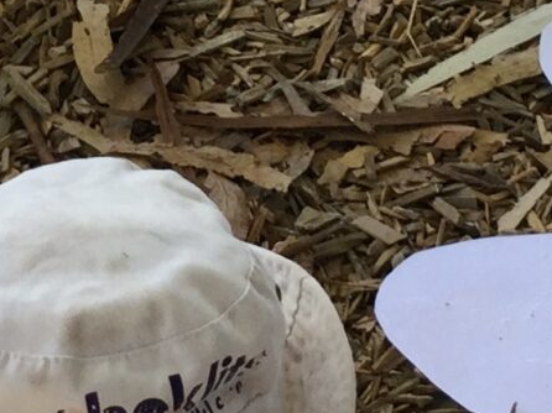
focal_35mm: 178
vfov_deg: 8.3
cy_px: 4
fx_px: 2837
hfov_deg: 11.1
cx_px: 199
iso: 25
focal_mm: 3.3
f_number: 2.4
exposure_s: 1/198
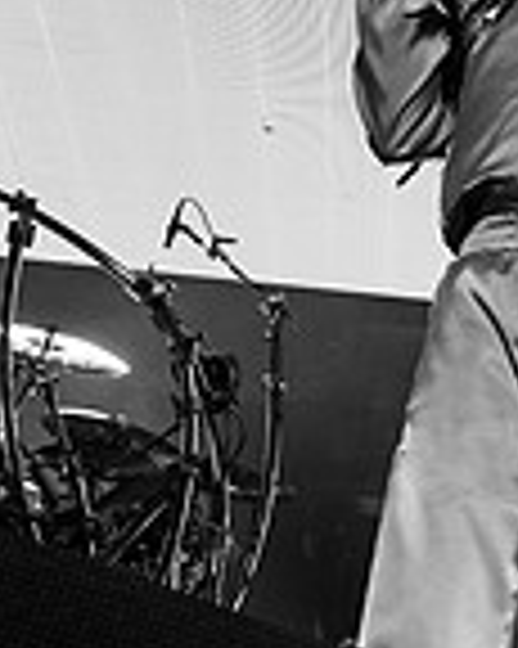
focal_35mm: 124
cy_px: -81
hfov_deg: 11.5
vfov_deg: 15.1
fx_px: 2379
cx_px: 943
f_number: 3.2
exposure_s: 1/500
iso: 1000
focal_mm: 24
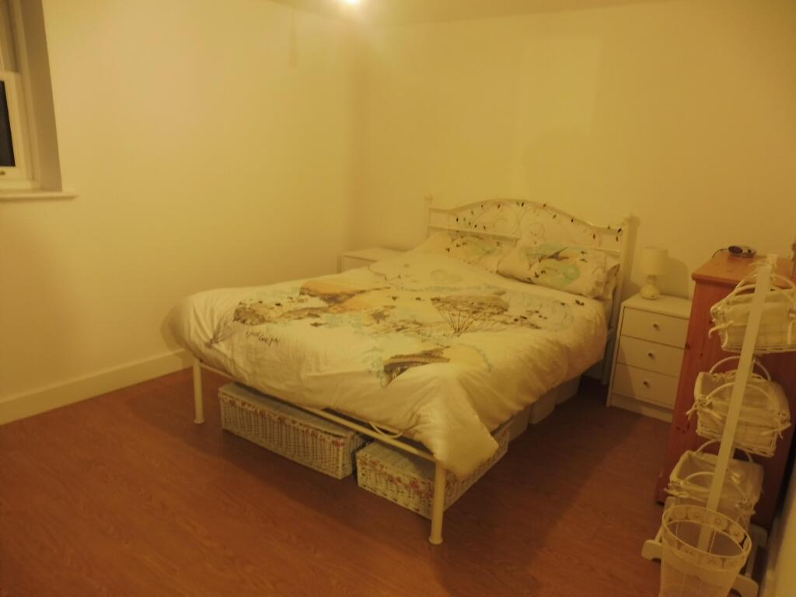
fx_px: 552
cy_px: 298
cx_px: 398
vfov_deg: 56.8
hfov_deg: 71.6
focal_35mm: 24
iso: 400
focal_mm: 4.3
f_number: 3.3
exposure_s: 1/8
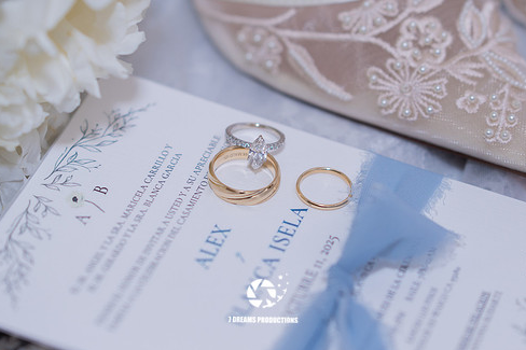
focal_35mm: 151
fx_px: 2205
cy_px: 148
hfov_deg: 13.6
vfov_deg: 9.1
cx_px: 263
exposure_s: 1/125
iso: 200
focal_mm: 85
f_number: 2
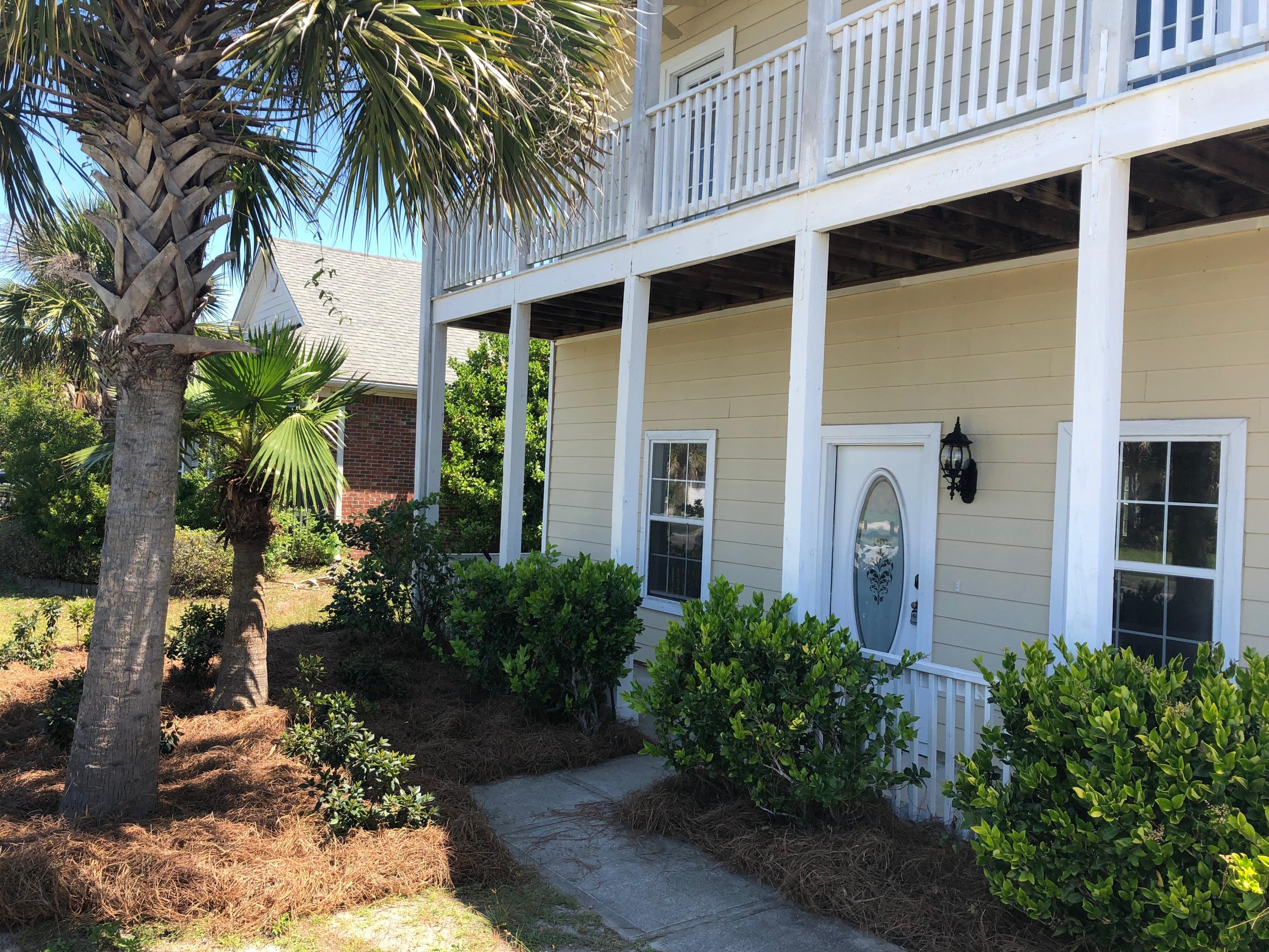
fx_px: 1026
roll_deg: -2.4
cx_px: 634
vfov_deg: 49.7
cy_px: 476
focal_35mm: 28
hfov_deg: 63.4
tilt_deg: +0.3
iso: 20
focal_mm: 4
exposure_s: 1/558
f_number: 1.8
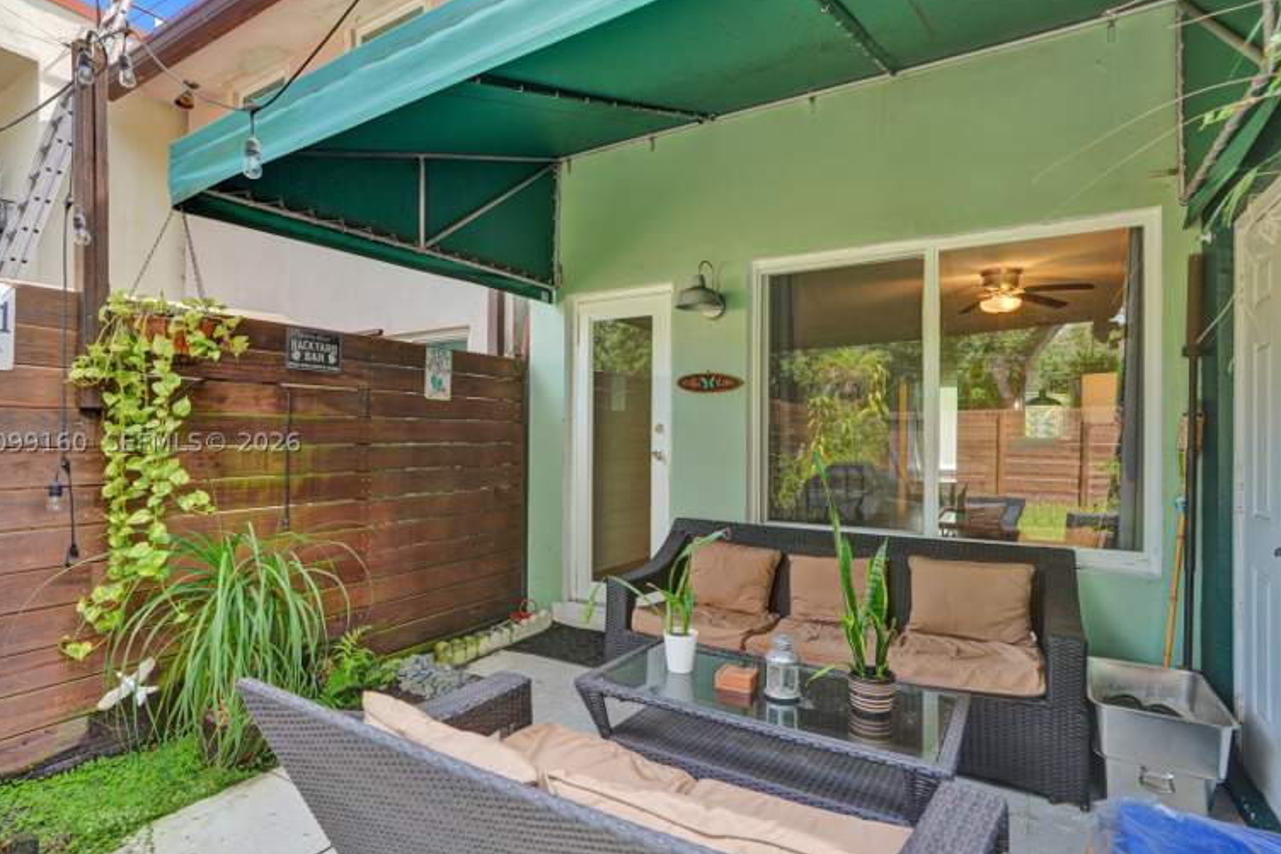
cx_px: 617
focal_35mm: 17
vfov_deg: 70.4
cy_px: 441
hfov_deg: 93.2
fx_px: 605
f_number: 5
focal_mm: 16
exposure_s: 1/200
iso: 160
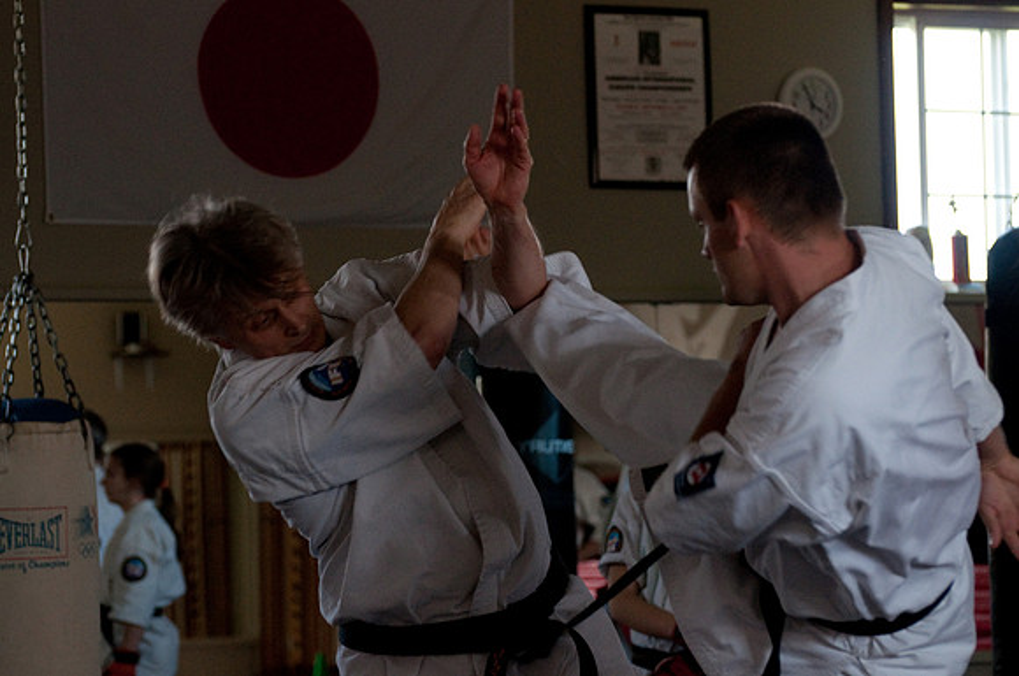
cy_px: 338
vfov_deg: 8.9
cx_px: 510
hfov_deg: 13.4
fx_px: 4325
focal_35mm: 153
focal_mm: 102
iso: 800
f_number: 4.5
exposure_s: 1/200
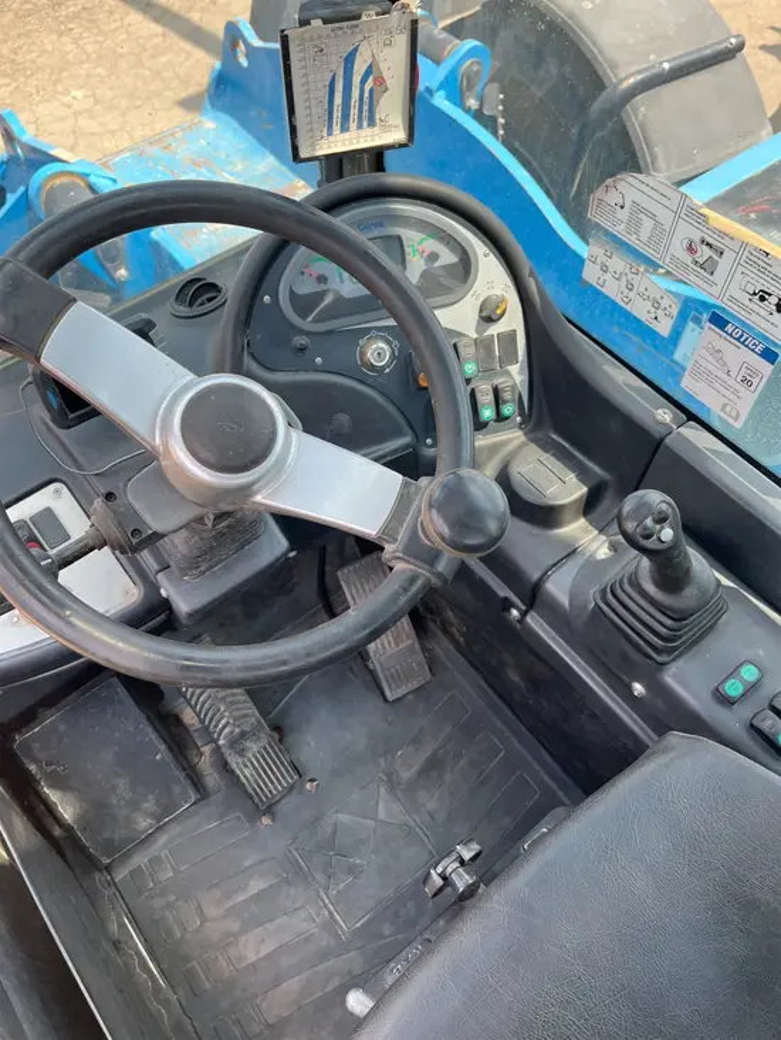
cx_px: 390
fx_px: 782
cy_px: 520
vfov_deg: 67.3
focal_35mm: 26
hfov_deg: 53.1
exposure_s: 1/379
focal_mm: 5.1
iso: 50
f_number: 1.6
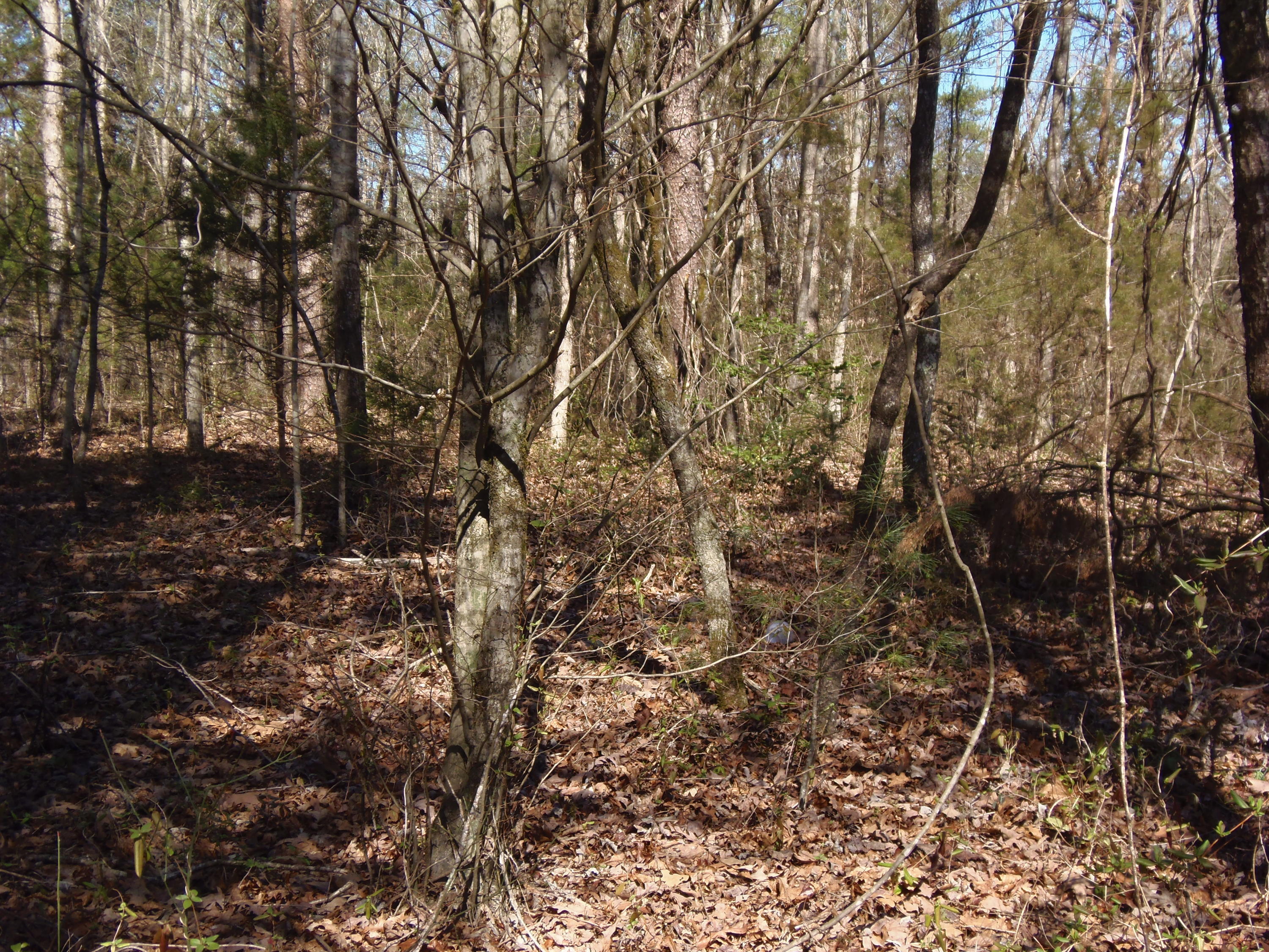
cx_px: 634
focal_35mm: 49
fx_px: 1796
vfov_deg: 29.7
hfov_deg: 38.9
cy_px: 476
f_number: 3.8
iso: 64
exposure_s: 1/250
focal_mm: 9.1
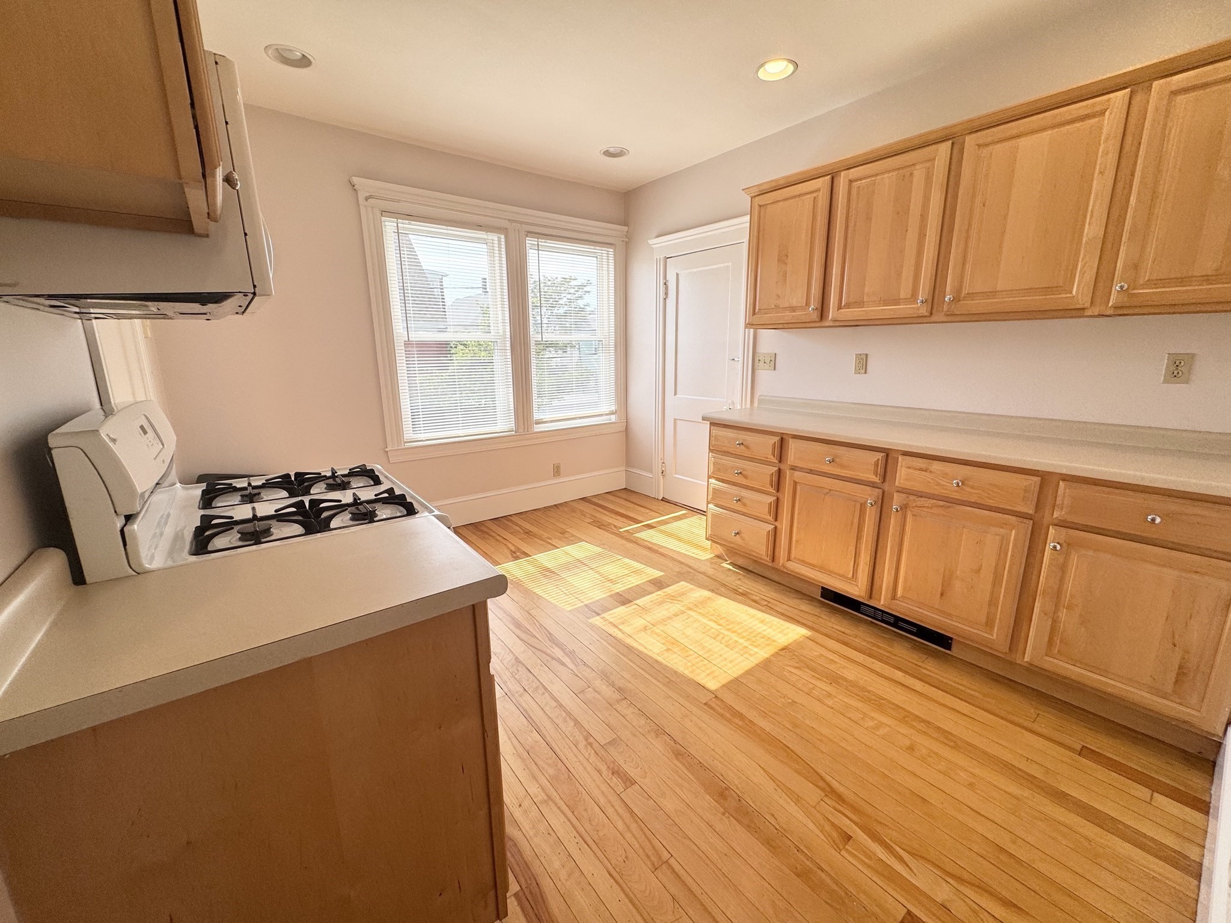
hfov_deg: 102.1
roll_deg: +0.4
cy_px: 462
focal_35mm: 14
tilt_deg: -13.3
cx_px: 616
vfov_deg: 85.7
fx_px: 498
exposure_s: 1/368
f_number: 2.2
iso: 40
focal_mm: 2.22
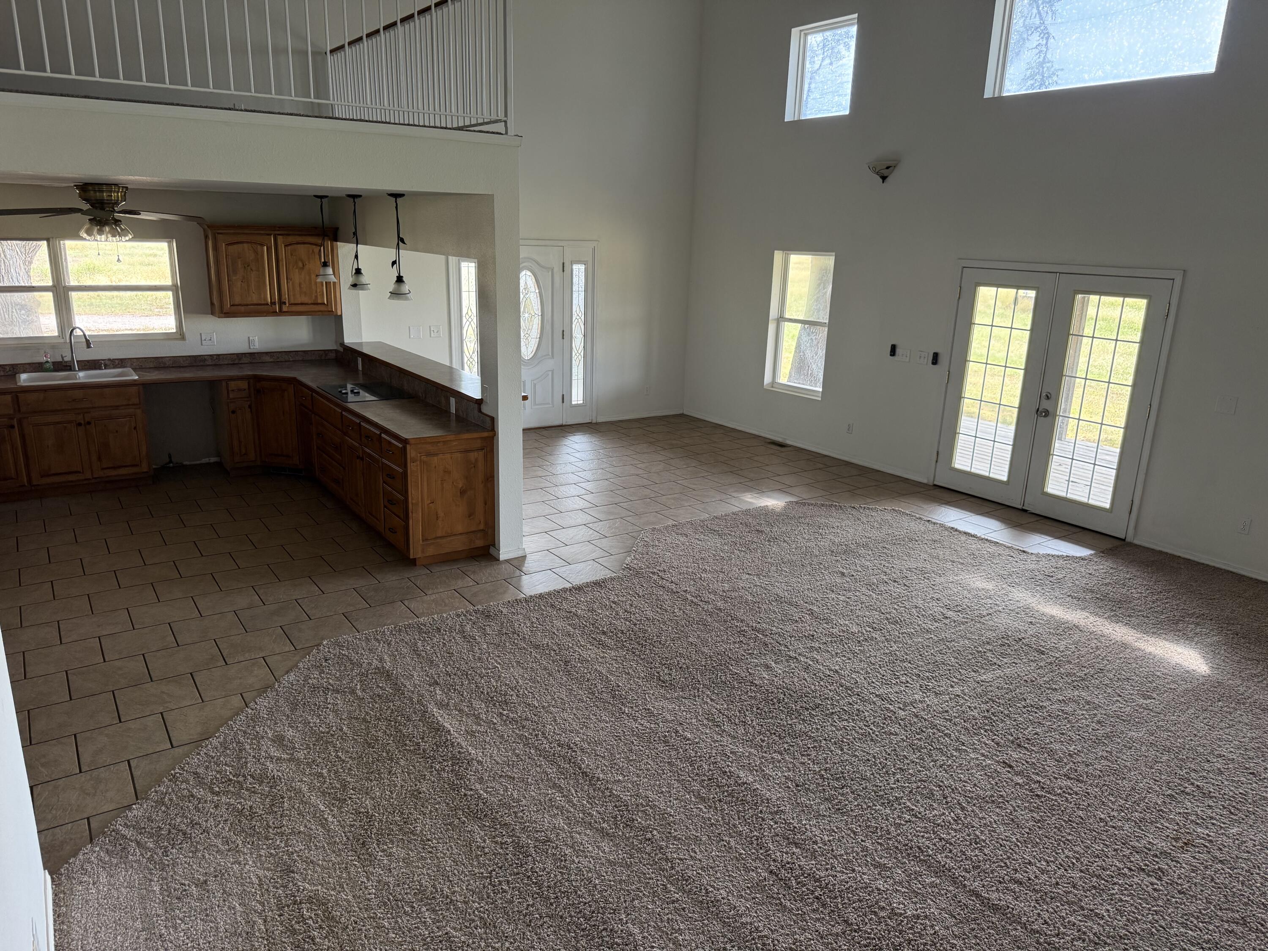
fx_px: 879
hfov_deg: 71.6
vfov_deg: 56.8
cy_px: 476
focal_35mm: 24
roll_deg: -1.7
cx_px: 634
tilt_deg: -15.4
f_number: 1.78
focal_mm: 6.76
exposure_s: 1/125
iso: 200
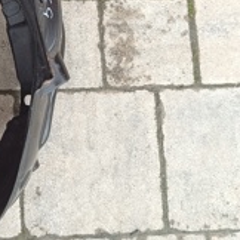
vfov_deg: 25.8
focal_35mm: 63
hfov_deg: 25.6
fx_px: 494
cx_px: -15
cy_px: -3
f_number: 1.88
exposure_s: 1/101
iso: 84
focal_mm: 5.59
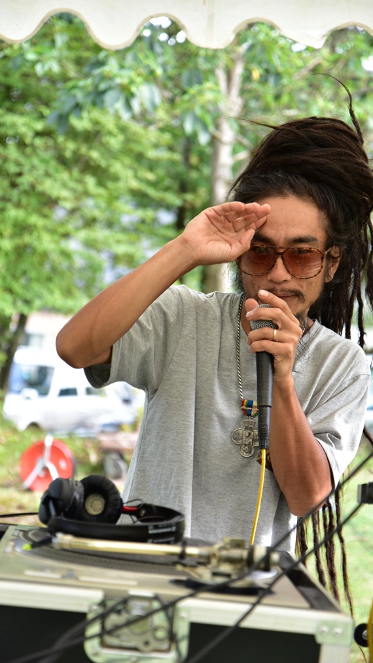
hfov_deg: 13.4
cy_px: 331
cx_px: 189
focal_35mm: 90
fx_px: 1582
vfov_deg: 23.7
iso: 200
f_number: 4.5
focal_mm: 85
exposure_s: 1/60
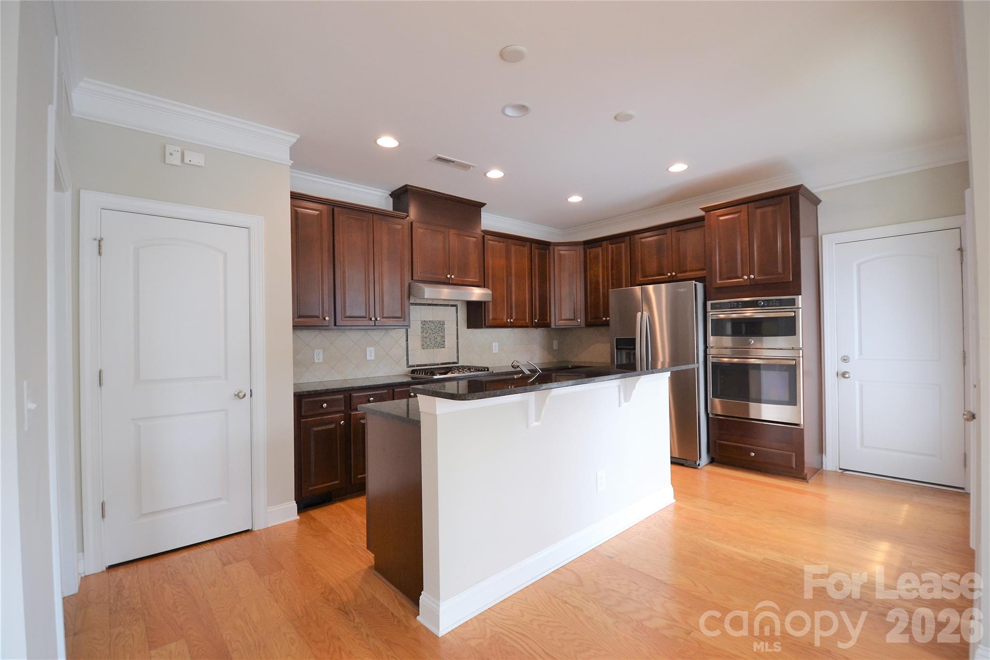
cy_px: 330
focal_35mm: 15
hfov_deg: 100.4
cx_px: 495
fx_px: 412
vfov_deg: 77.3
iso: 400
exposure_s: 1/60
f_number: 4
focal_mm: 10
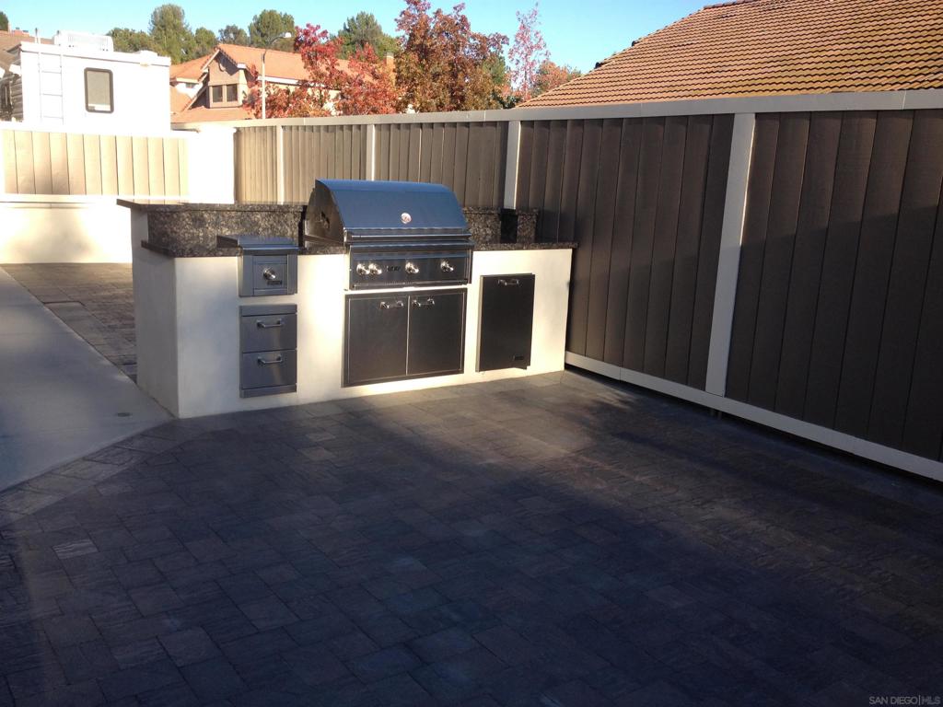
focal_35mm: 35
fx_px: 953
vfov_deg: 40.7
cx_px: 472
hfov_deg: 52.6
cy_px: 354
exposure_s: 1/708
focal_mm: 4.28
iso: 50
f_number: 2.4
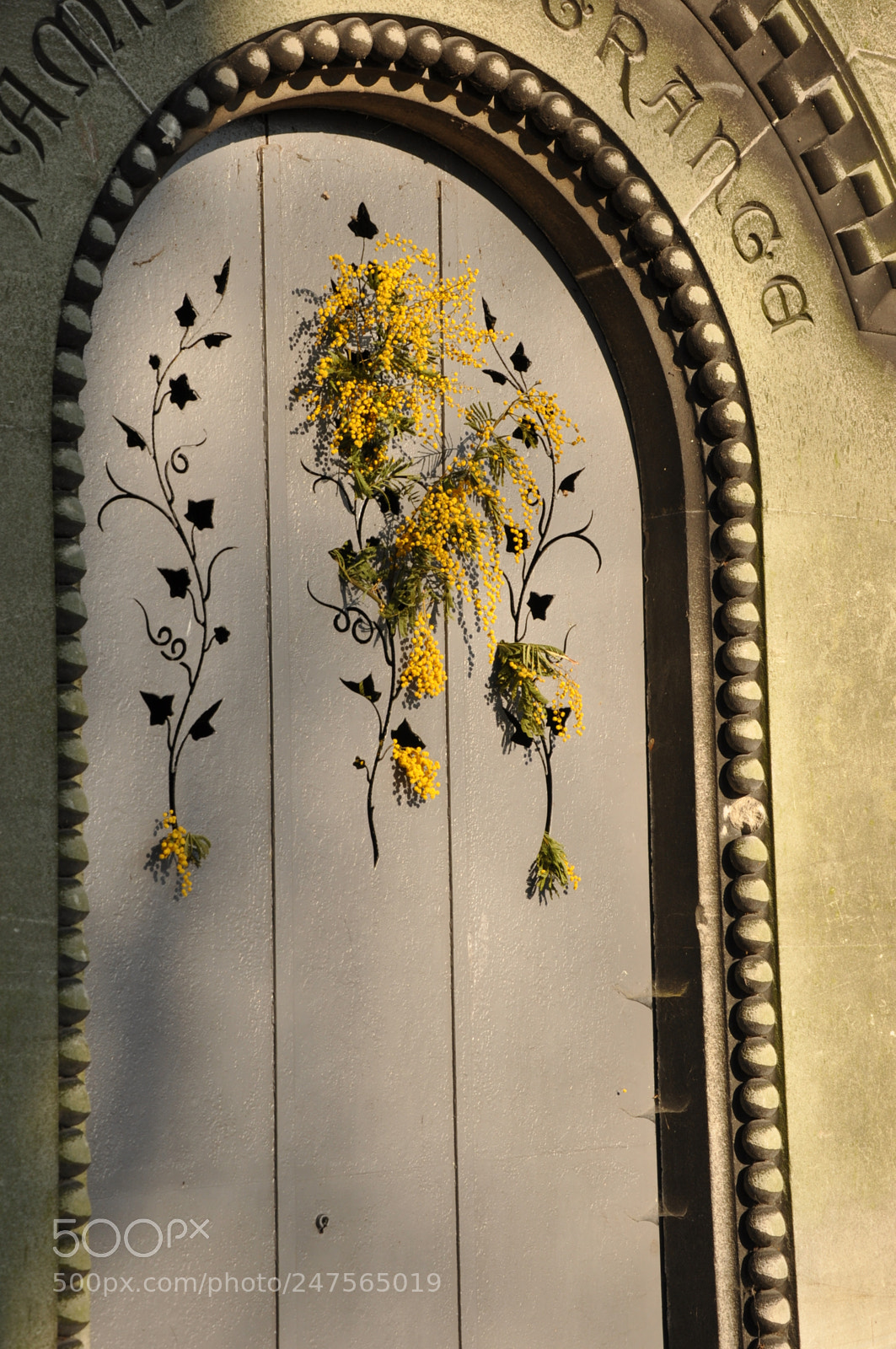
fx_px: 2806
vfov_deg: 27.0
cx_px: 448
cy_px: 674
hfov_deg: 18.1
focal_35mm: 75
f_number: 9
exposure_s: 1/200
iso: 200
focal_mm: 50
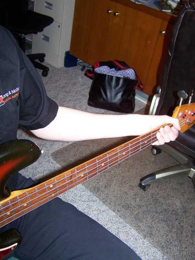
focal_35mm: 38
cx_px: 98
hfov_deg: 37.7
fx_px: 285
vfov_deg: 49.0
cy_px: 130
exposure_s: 1/40
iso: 80
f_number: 2.8
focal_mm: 6.3
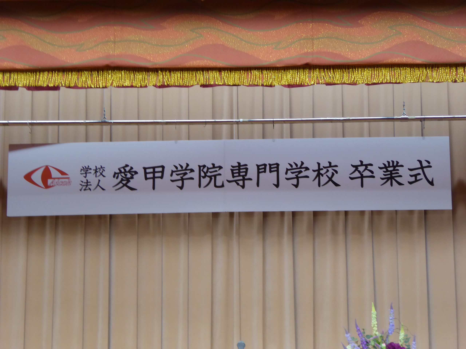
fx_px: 1575
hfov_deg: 16.8
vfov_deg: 12.7
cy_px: 174
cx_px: 233
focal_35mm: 117
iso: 400
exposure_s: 1/13
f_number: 5.1
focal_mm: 19
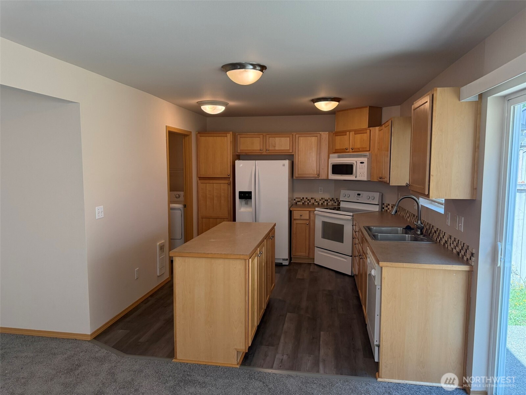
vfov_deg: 56.8
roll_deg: -0.8
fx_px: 365
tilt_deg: -4.7
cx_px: 263
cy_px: 198
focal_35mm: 24
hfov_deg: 71.6
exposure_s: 1/216
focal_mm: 6.76
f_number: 1.78
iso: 200
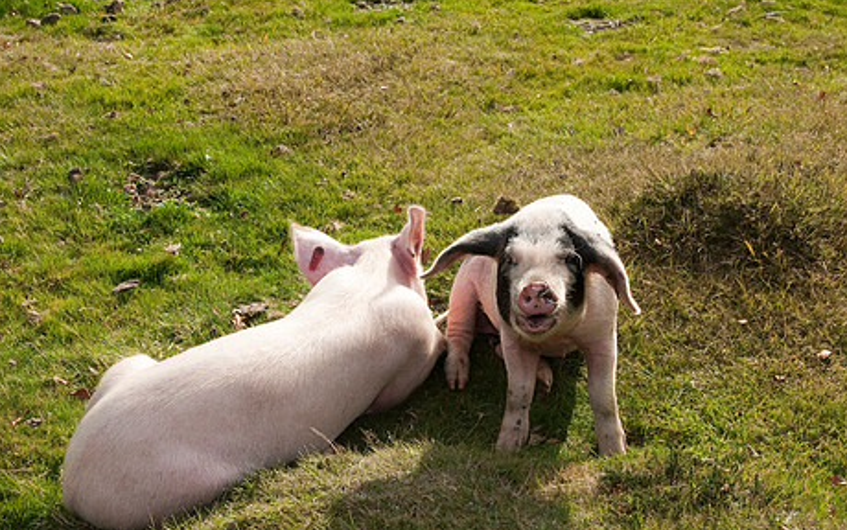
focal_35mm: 60
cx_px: 387
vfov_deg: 21.8
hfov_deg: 34.2
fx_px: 1377
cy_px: 323
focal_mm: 31
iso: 200
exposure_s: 1/250
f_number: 11
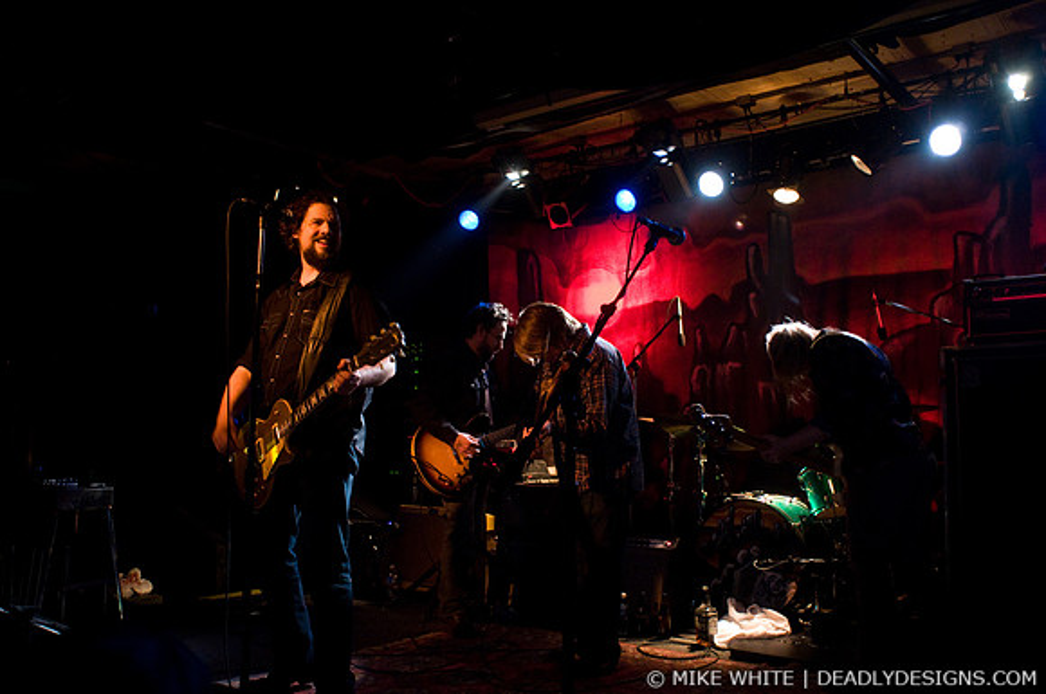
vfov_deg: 43.5
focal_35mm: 30
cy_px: 347
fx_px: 870
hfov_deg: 62.0
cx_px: 523
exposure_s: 1/40
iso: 1600
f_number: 2.8
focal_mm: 20
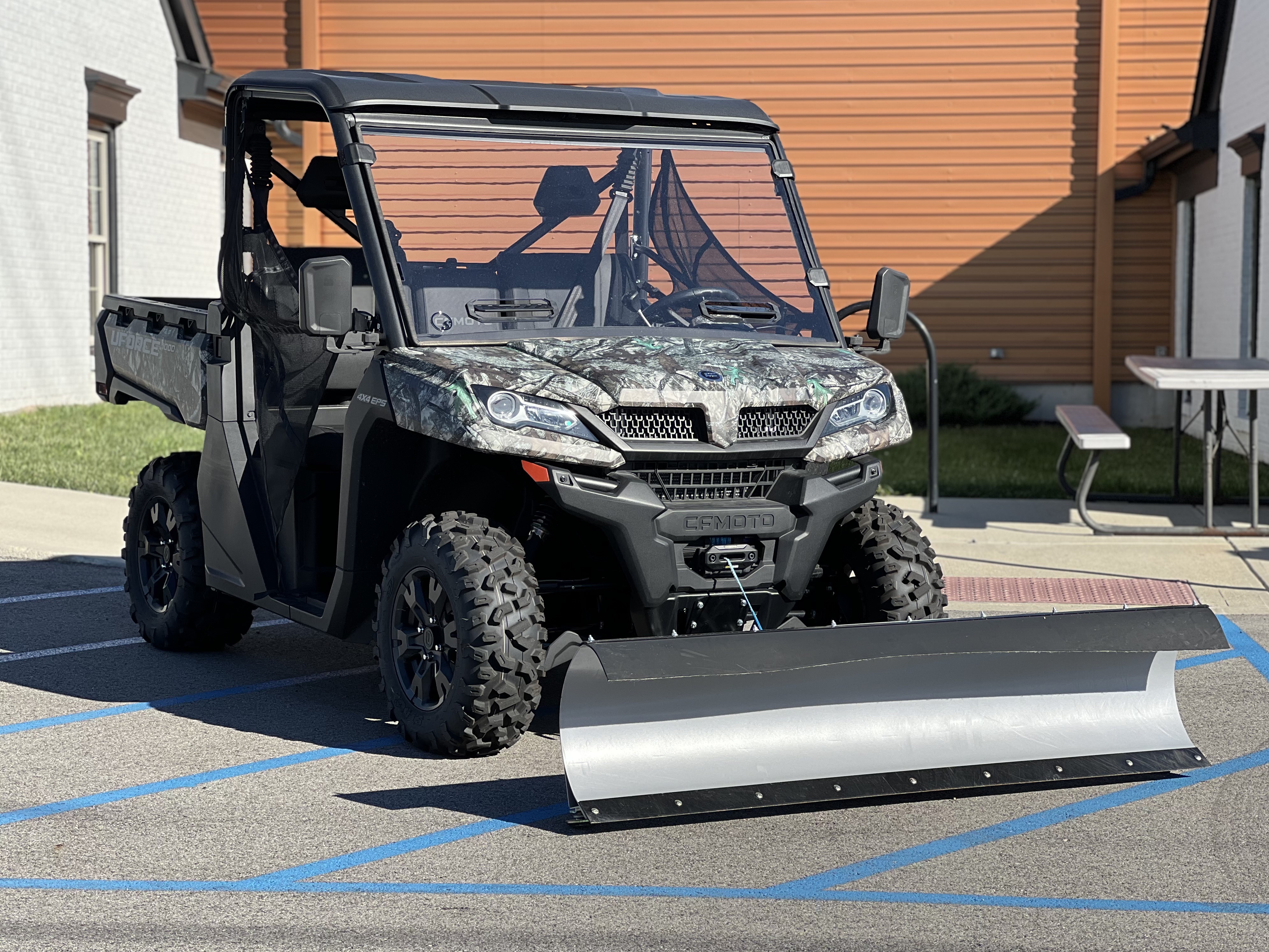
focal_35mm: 78
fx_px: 2859
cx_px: 642
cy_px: 472
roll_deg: -0.1
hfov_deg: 25.0
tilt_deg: -2.8
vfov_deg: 18.9
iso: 32
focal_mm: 9
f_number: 2.8
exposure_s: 1/445
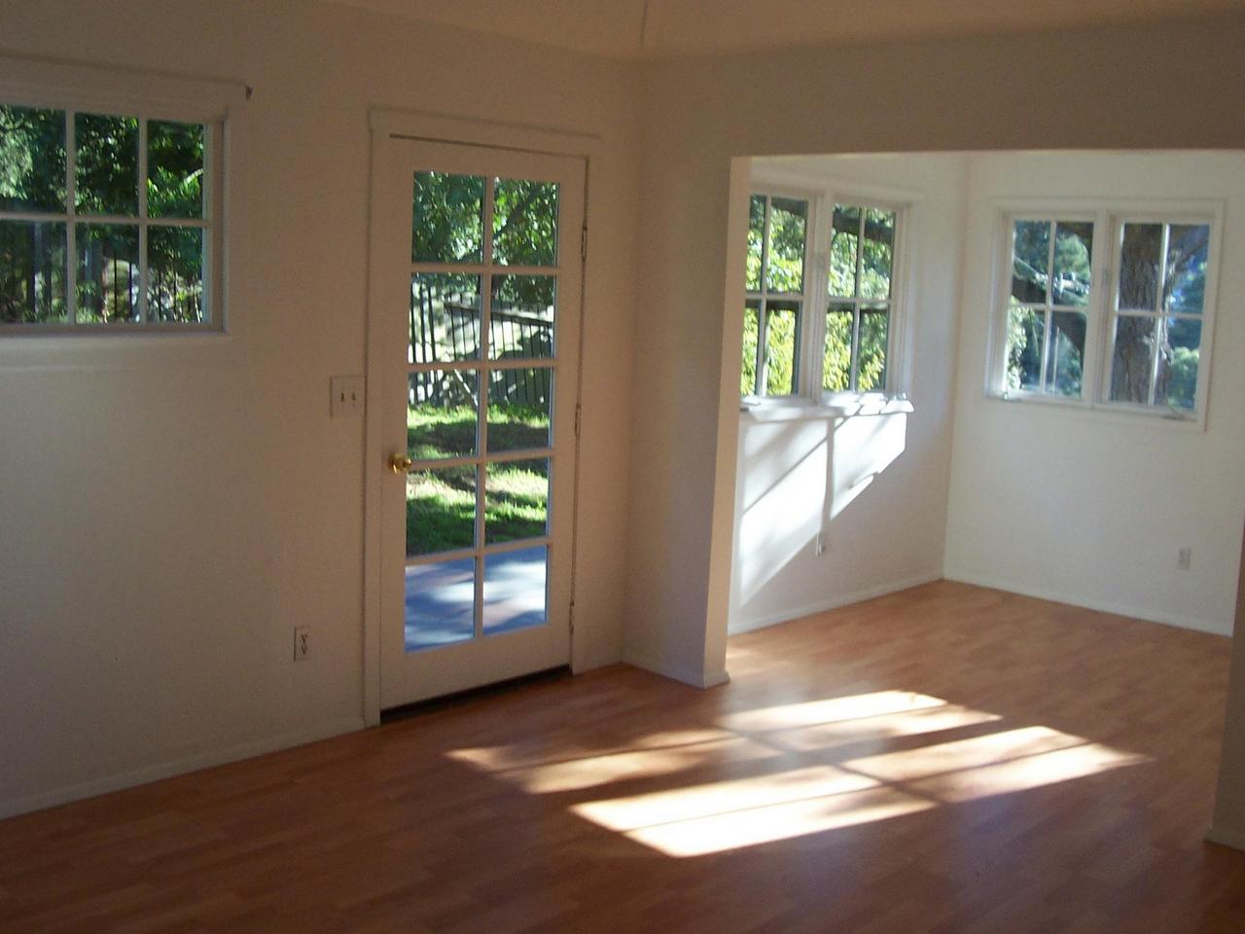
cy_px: 467
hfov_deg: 50.1
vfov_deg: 38.7
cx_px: 622
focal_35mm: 37
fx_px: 1331
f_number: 2.8
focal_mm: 5.6
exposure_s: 1/180
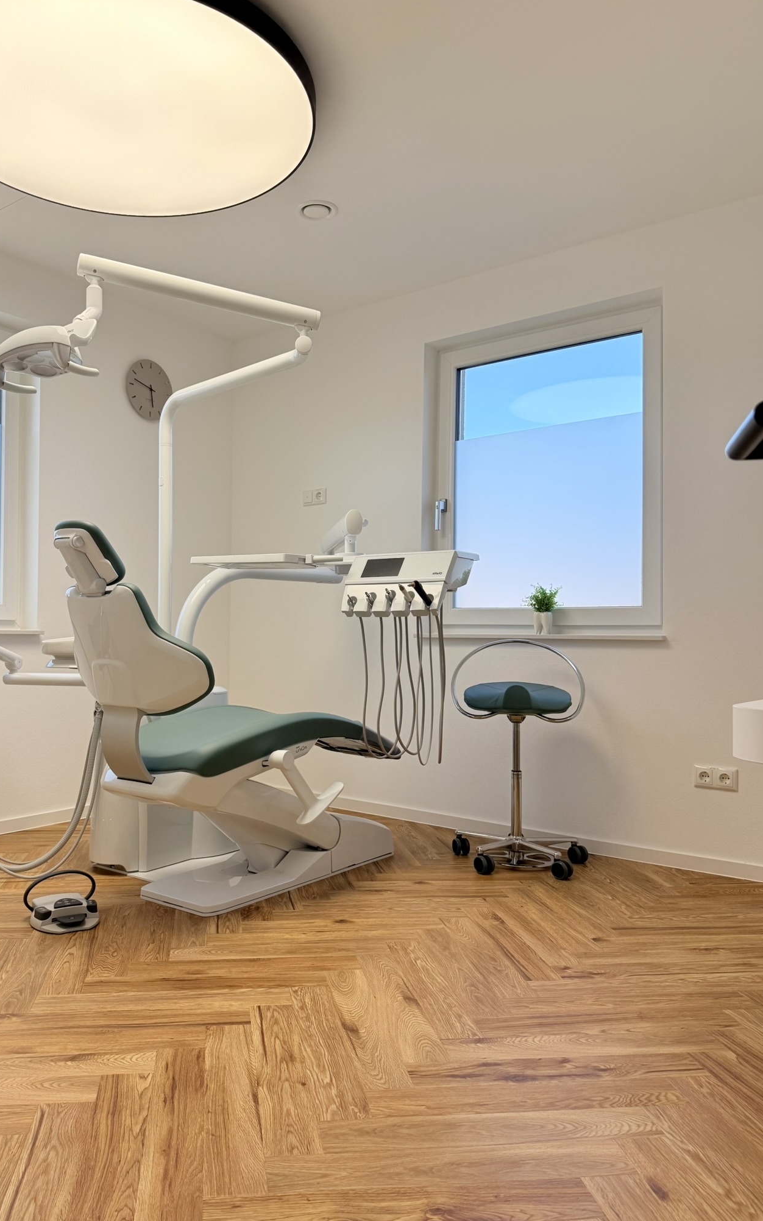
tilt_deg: +2.0
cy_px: 612
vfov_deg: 70.4
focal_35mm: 26
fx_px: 865
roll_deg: -0.9
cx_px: 304
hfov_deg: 47.3
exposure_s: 1/888
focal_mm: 6.76
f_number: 1.78
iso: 100
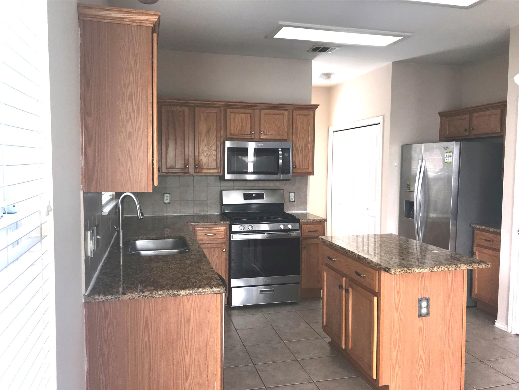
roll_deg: -0.4
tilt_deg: -3.9
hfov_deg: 63.4
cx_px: 260
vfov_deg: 49.7
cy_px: 195
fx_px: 420
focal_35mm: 28
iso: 20
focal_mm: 3.99
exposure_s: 1/197
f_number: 1.8
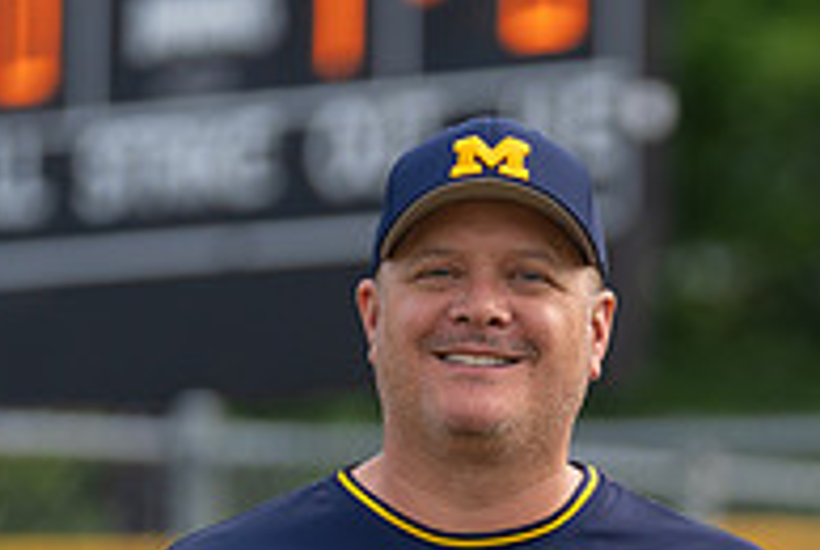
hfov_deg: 4.4
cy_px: 700
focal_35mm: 470
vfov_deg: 2.9
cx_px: 592
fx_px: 10722
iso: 200
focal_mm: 154
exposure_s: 1/320
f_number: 2.8
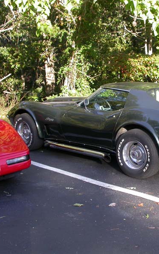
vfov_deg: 37.5
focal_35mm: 54
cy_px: 127
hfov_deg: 23.7
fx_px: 374
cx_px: 119
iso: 100
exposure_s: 1/97
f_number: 4.2
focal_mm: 7.85
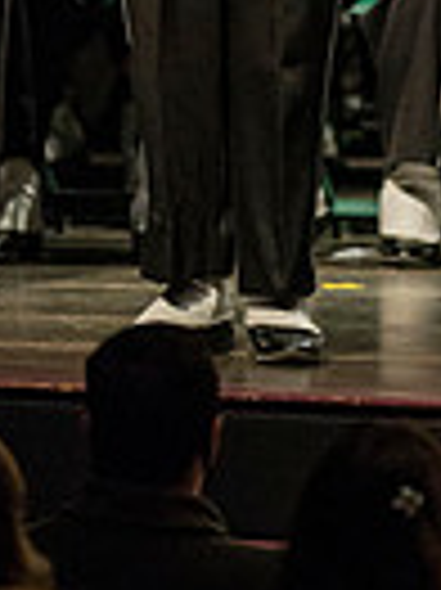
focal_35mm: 993
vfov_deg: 2.0
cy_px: -261
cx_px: 218
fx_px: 16895
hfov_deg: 1.5
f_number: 2.8
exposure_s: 1/500
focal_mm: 300
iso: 3200
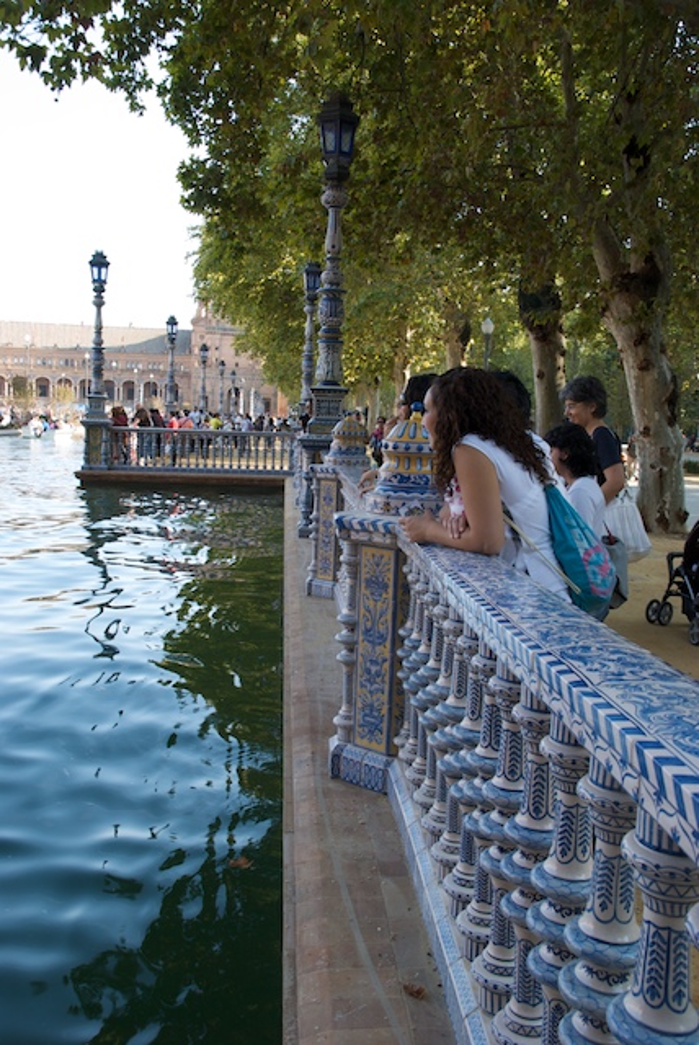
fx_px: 959
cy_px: 522
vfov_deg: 57.2
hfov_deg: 40.0
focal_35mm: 33
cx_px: 350
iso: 200
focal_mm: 22
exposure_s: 1/60
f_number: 8
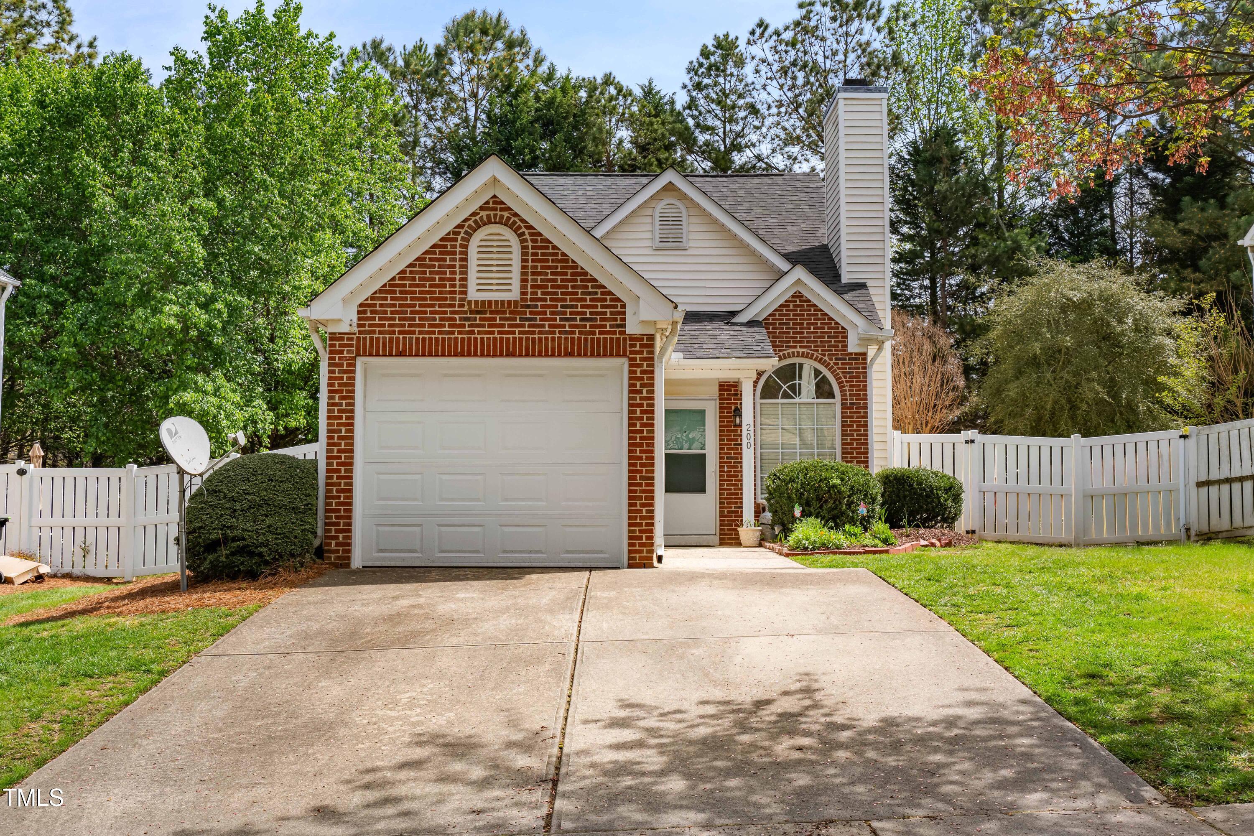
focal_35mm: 35
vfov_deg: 37.9
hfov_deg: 54.4
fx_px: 1219
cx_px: 627
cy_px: 418
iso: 100
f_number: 8
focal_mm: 35
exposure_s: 1/160
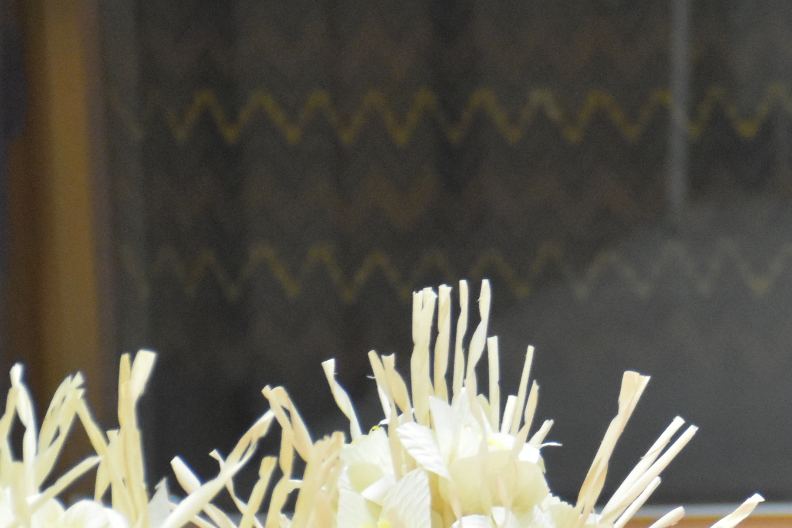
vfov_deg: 4.6
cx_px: 1168
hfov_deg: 6.8
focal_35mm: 297
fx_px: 6533
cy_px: 287
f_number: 5
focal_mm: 60
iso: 3200
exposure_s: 1/125
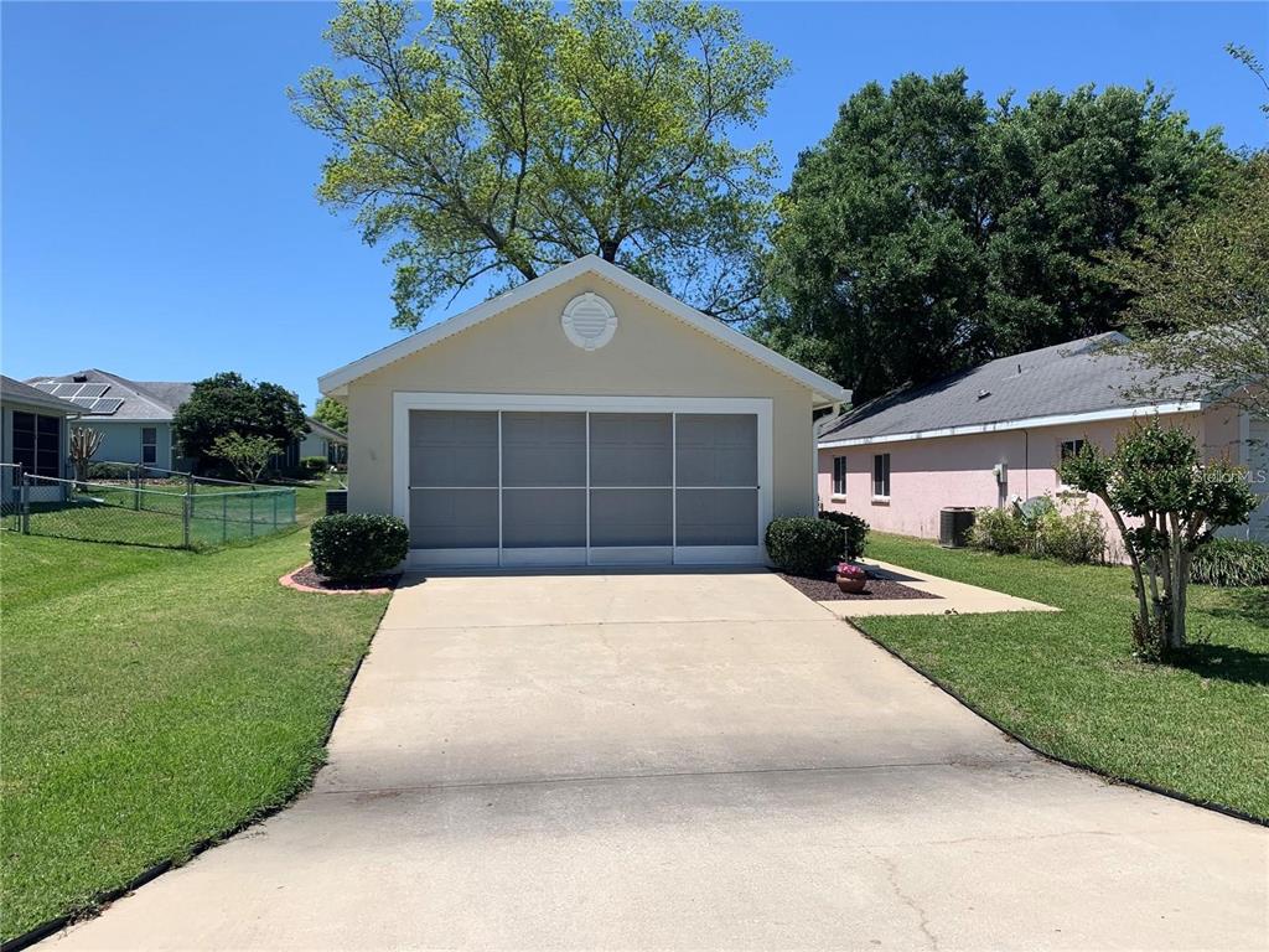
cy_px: 476
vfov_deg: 53.1
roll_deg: -1.1
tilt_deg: +0.2
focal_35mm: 26
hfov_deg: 67.3
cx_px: 634
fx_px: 953
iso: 25
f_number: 1.8
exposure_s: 1/3086
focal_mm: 4.25
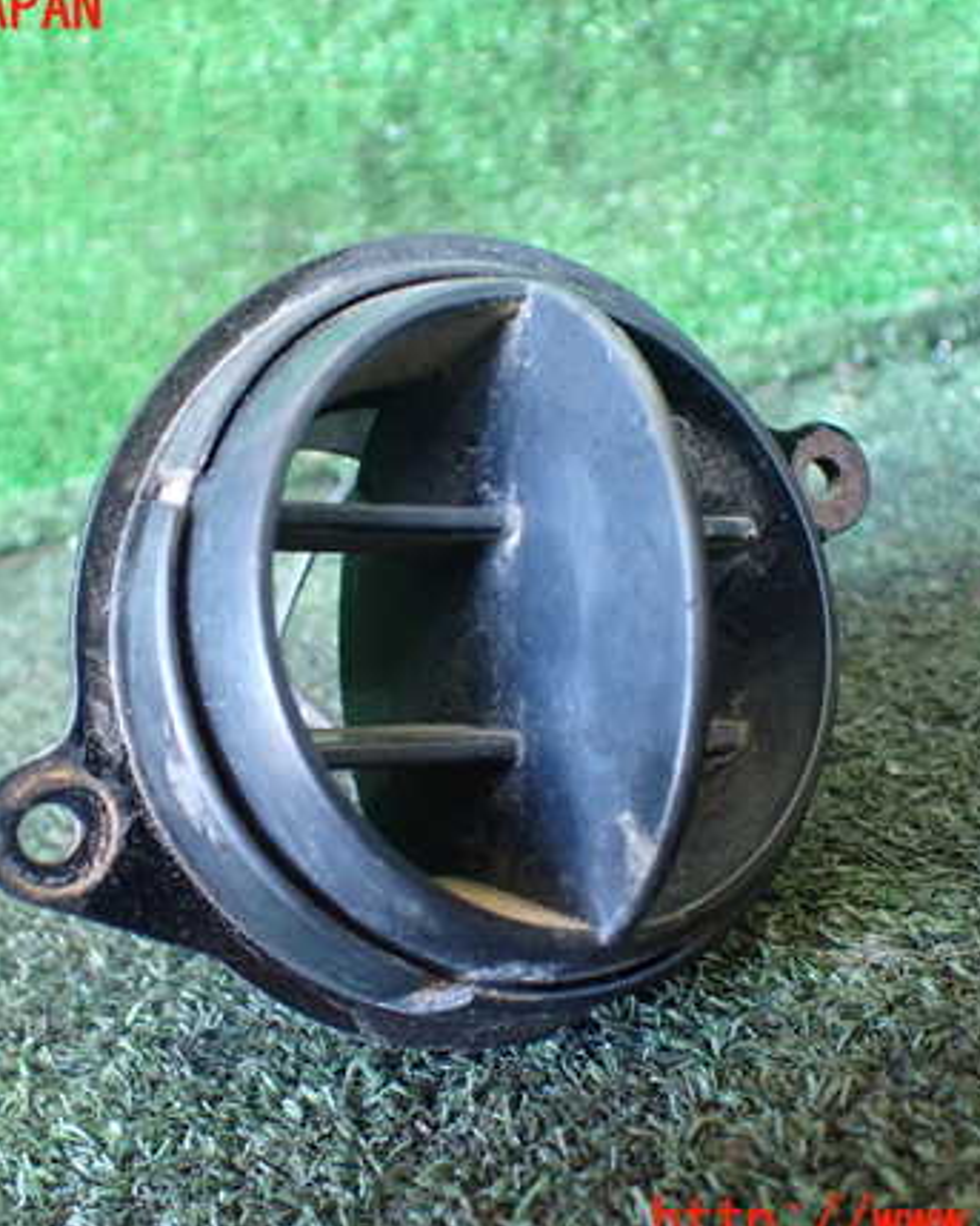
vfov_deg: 44.8
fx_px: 1487
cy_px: 617
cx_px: 440
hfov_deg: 36.4
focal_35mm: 41
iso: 800
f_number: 2.3
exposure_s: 1/40
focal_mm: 5.4
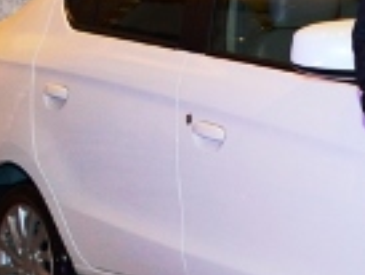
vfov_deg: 10.0
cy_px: 88
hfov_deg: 12.4
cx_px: 618
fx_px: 1562
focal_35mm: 148
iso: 800
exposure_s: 1/60
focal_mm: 22
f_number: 5.6
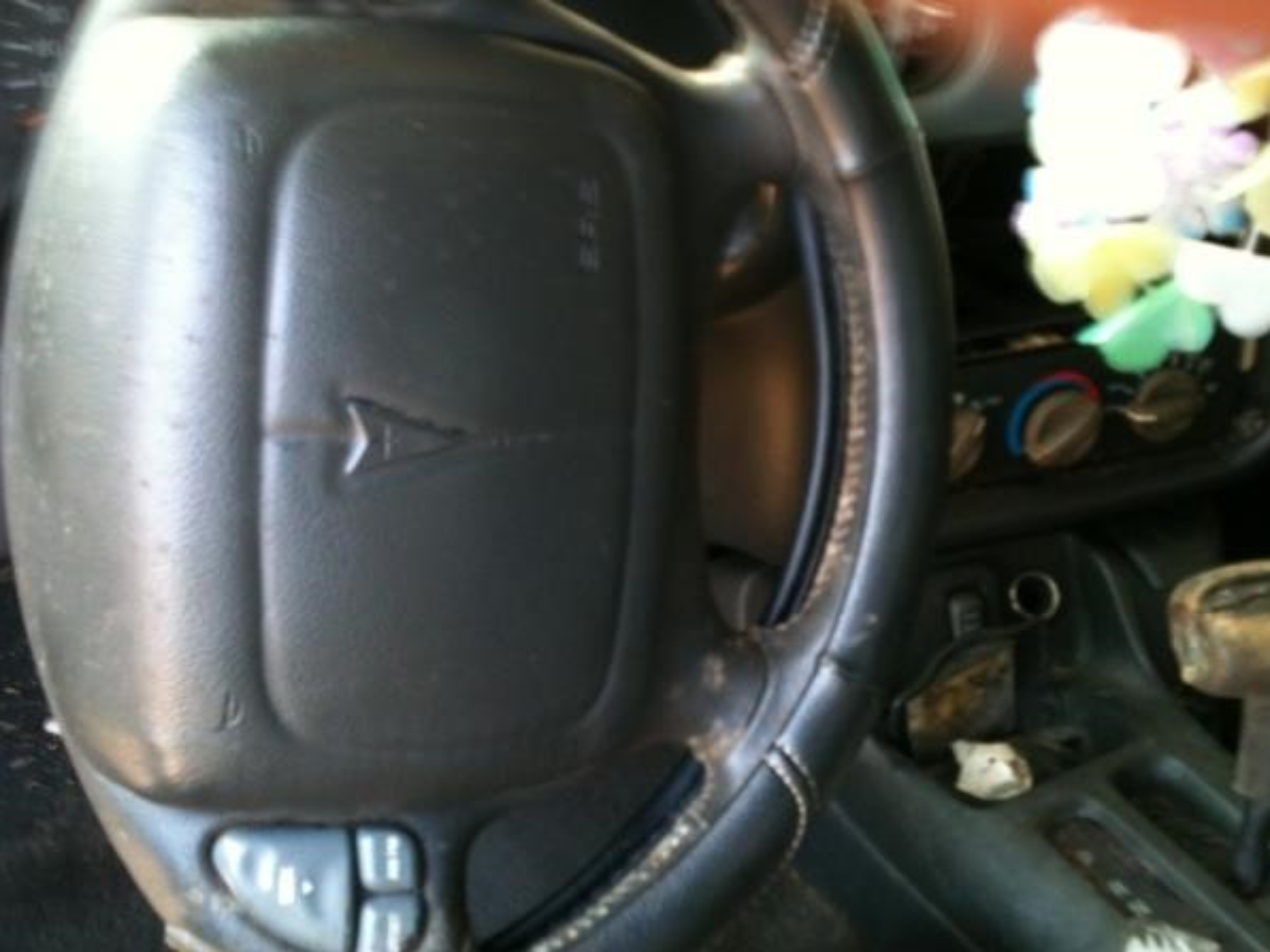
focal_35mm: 47
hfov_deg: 40.4
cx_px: 714
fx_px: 1724
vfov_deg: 30.8
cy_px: 400
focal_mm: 3.85
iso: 80
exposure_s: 1/17
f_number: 2.8
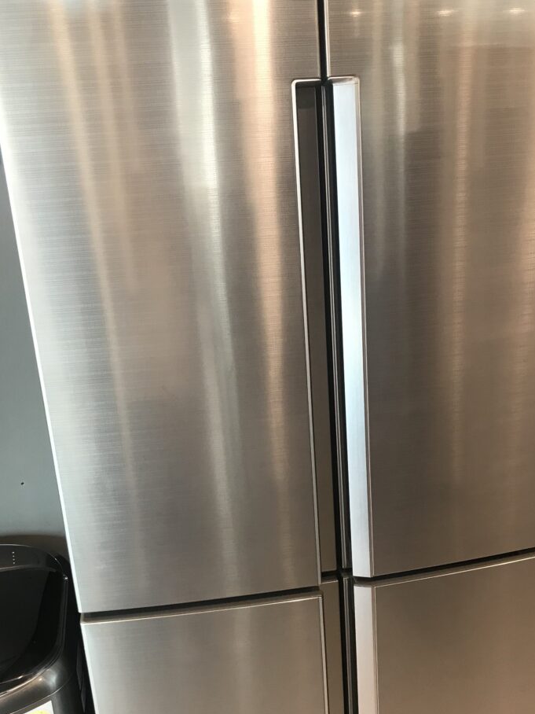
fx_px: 762
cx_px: 291
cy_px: 420
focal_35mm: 37
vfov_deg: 49.9
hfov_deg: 38.6
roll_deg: +3.0
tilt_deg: -16.0
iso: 40
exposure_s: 1/20
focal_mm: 3.99
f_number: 1.8
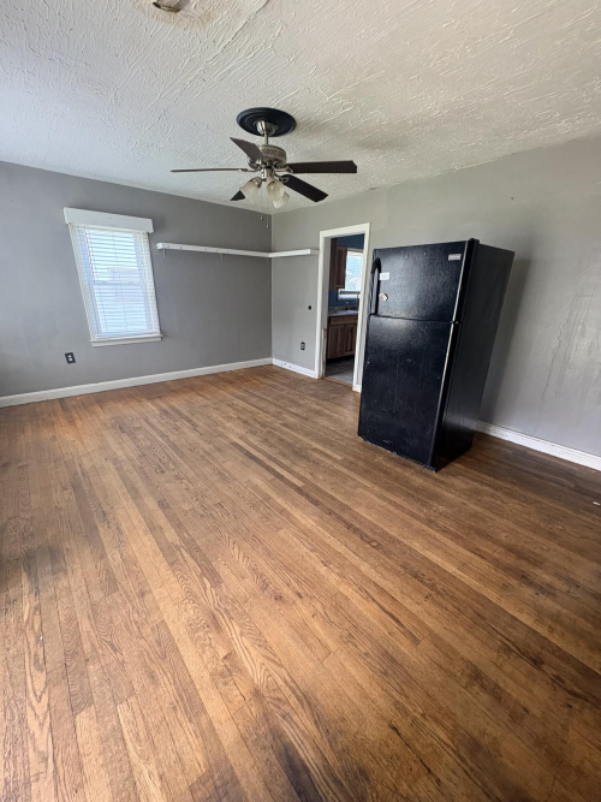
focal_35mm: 14
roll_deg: -1.3
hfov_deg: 85.7
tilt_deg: -18.8
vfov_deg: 102.1
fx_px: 324
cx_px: 300
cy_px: 401
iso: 320
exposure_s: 1/60
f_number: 2.2
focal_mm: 2.22
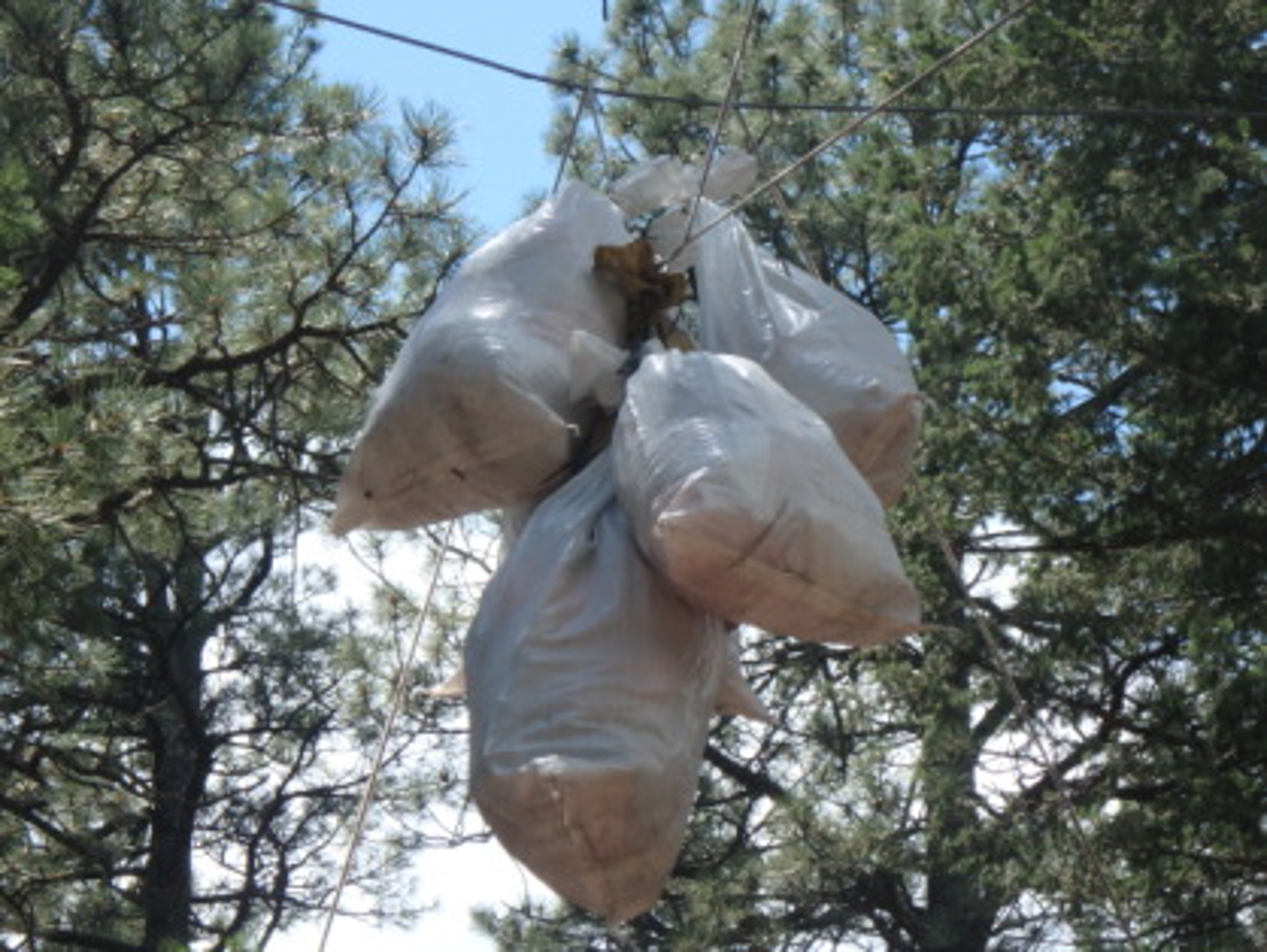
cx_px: 634
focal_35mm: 105
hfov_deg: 18.7
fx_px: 3845
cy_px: 476
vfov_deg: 14.1
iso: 125
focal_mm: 18.7
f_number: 5.7
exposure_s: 1/320
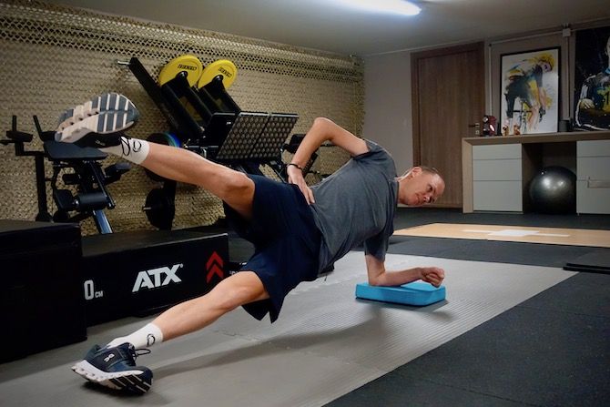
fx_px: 644
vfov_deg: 35.1
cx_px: 305
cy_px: 204
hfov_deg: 50.7
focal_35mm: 38
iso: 2000
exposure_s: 1/80
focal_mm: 13.92
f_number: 2.8
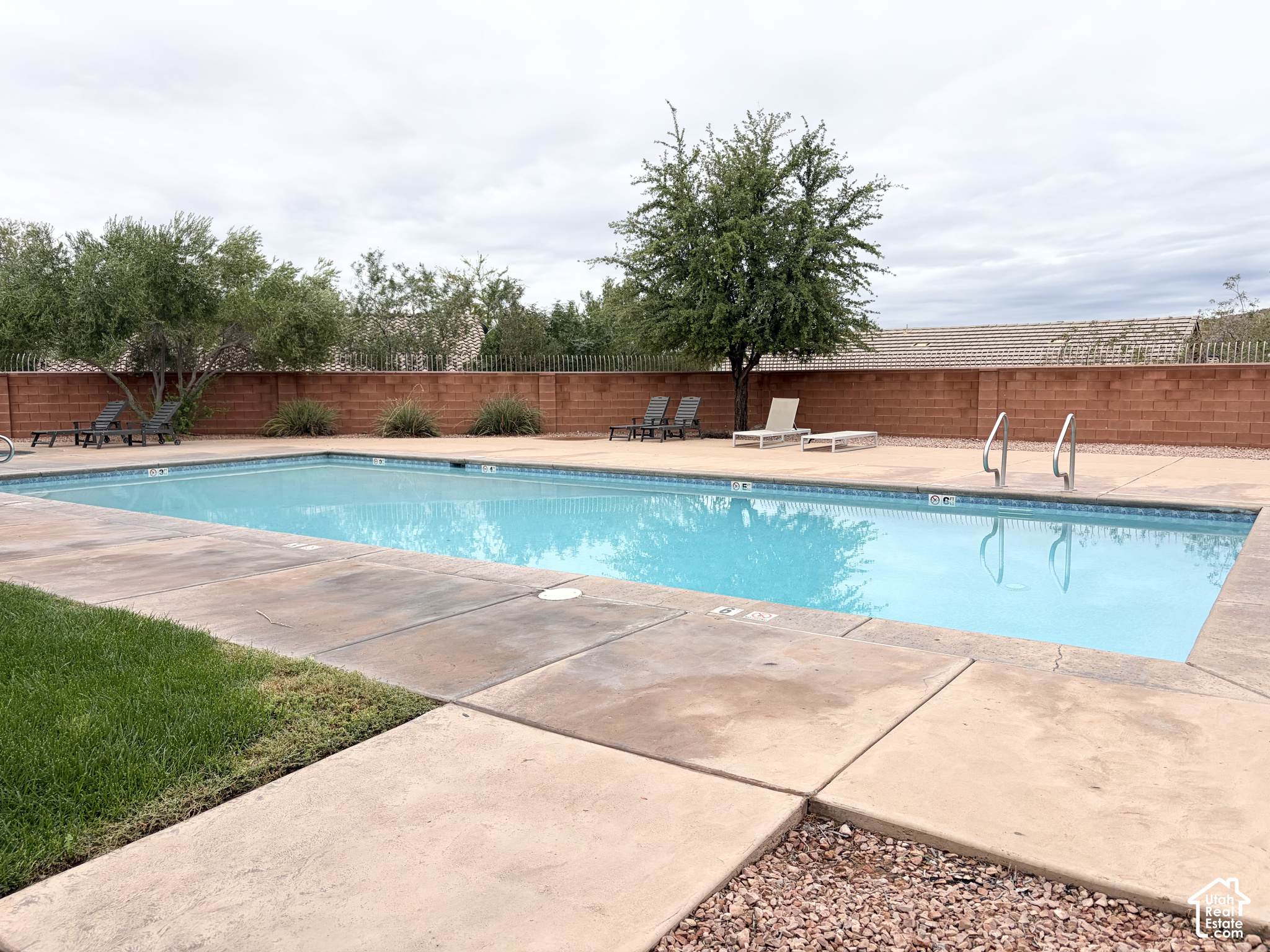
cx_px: 635
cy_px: 476
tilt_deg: -5.6
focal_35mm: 26
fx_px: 954
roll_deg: +0.9
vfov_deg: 53.1
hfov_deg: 67.3
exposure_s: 1/1196
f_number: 1.6
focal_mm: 5.96
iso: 50
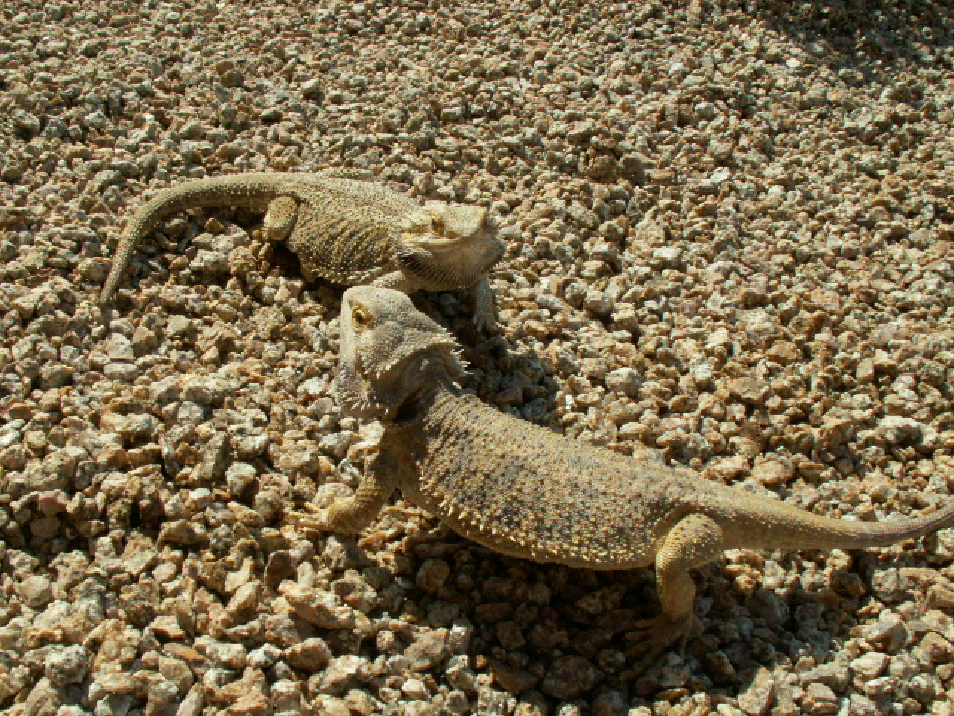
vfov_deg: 40.7
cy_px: 358
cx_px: 477
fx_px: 965
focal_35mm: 35
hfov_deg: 52.6
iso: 50
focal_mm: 5.86
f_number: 7.1
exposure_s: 1/200
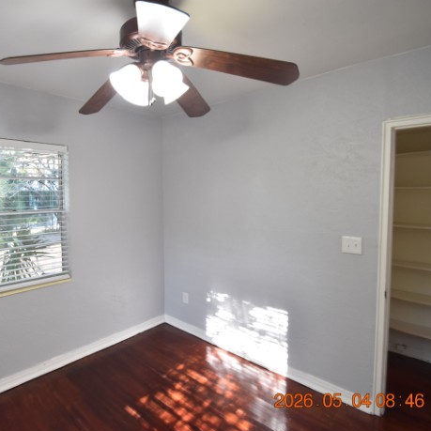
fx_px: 282
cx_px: 150
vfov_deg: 74.8
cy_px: 209
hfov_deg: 73.0
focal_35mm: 20
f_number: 3.5
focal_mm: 10
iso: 800
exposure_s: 1/125
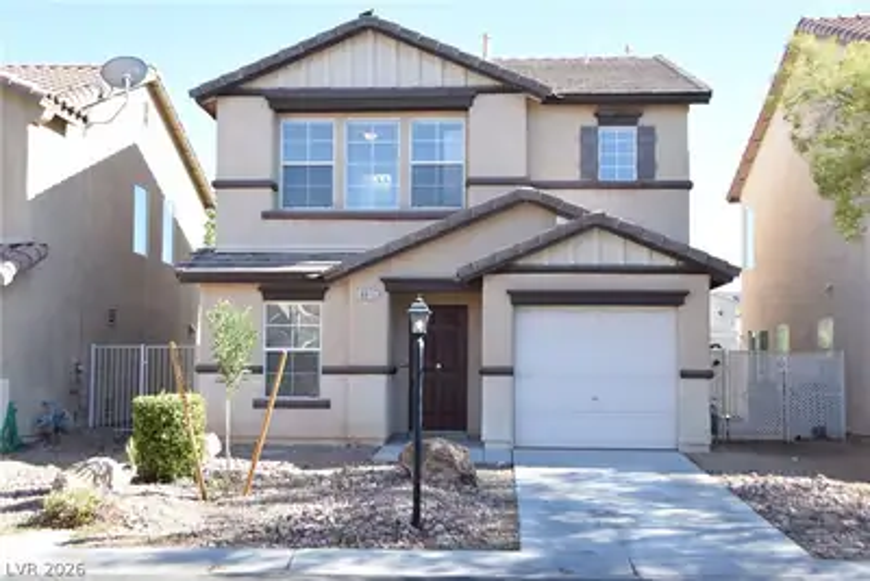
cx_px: 435
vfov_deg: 33.0
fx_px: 979
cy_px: 290
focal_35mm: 40
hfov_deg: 47.9
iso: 250
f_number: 8
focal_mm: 27
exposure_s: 1/250
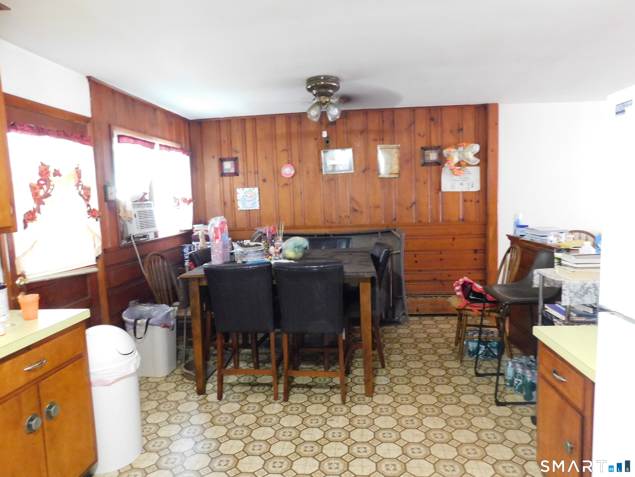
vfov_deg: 58.9
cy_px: 238
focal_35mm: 23
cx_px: 318
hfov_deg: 73.9
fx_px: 422
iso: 720
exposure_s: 1/8
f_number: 3
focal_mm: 4
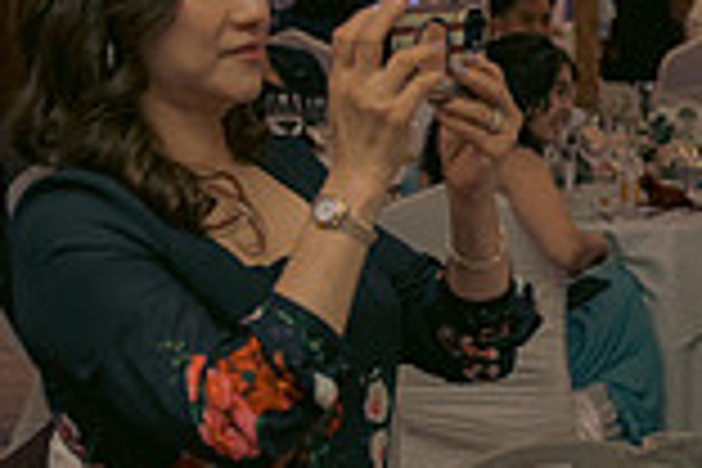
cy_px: 349
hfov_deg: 12.5
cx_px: 1300
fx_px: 2905
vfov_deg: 9.2
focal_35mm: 149
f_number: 3.5
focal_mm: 40
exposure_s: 1/160
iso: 2500
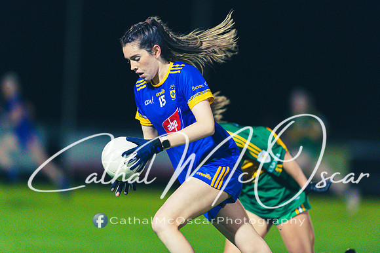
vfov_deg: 3.4
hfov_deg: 5.2
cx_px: 190
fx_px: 4220
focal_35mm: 400
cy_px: 126
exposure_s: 1/500
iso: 5000
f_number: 2.8
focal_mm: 400
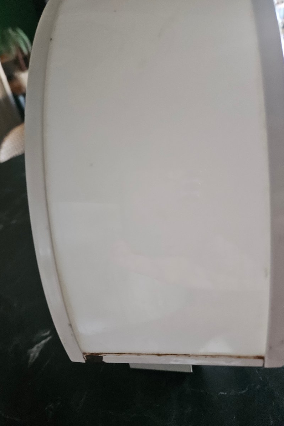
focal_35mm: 24
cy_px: 213
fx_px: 284
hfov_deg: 53.1
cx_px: 137
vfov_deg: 73.8
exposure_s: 1/25
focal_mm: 5.4
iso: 640
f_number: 1.8
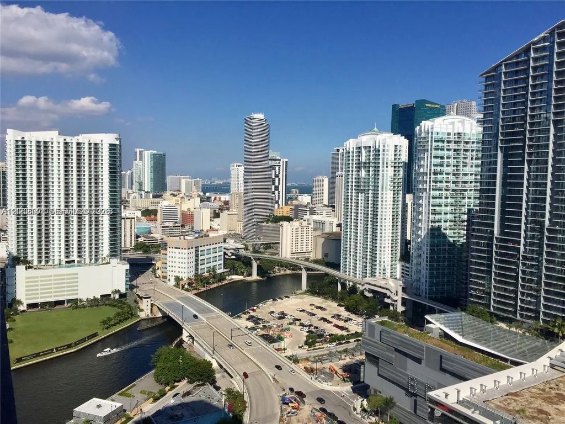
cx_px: 282
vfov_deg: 48.2
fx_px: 473
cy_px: 212
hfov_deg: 61.7
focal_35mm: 29
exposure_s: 1/4950
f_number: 2.2
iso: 32
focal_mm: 4.15
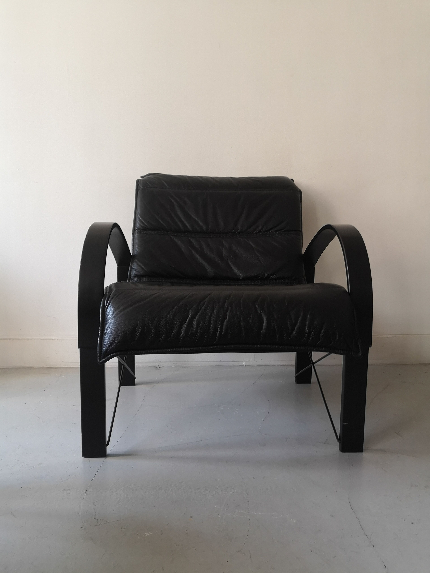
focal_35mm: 27
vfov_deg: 65.3
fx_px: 447
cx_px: 215
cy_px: 286
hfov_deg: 51.4
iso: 160
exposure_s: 1/100
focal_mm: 3.95
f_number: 1.8
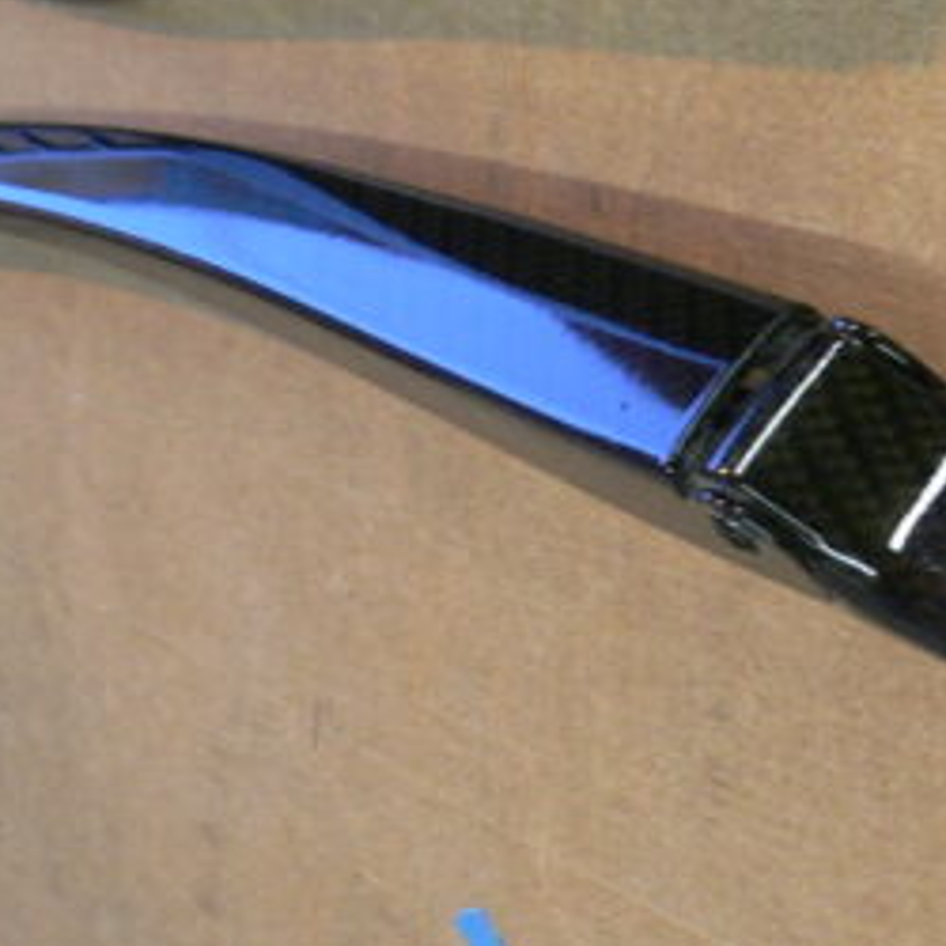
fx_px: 3061
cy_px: 15
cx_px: 832
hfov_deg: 17.3
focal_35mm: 99
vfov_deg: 17.2
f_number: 2.8
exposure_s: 1/15
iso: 150
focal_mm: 5.8
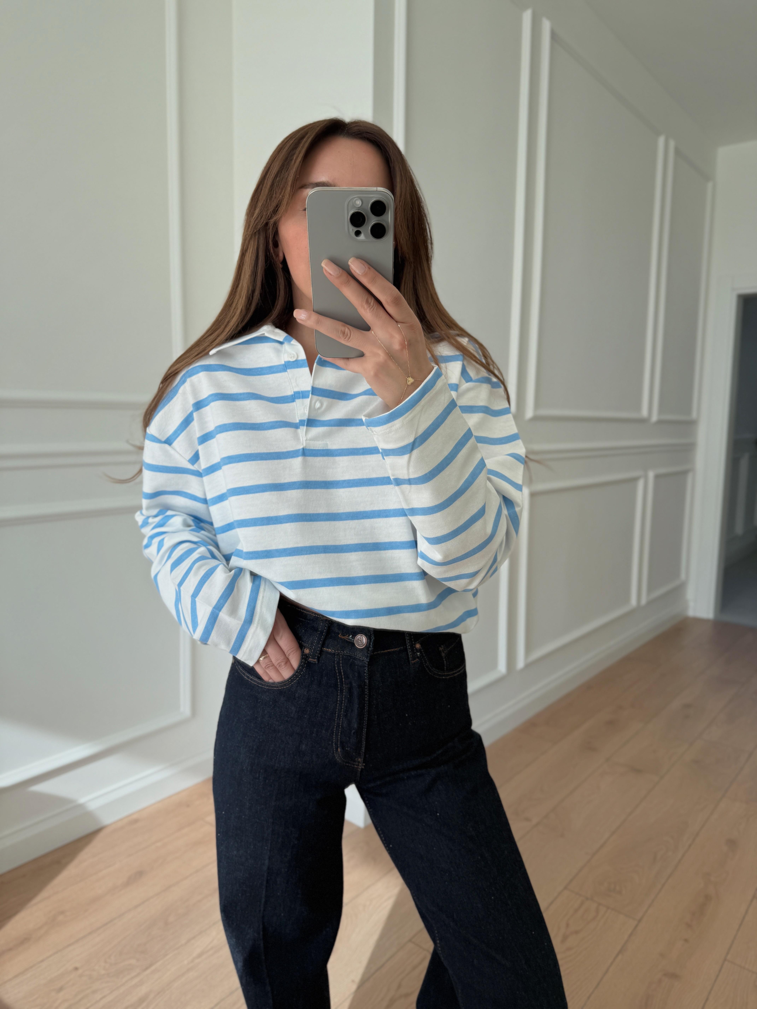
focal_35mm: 24
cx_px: 378
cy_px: 504
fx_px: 700
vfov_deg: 71.6
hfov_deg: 56.8
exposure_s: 1/481
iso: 80
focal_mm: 6.76
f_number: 1.78
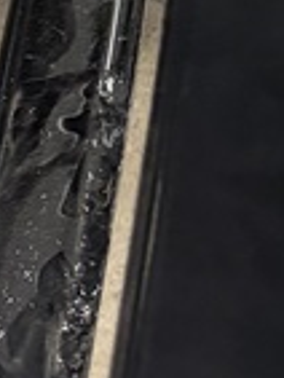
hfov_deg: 8.5
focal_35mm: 174
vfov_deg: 9.6
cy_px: -622
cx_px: 29
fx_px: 1901
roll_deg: -8.8
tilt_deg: -43.7
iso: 640
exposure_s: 1/60
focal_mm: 6.76
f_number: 1.78
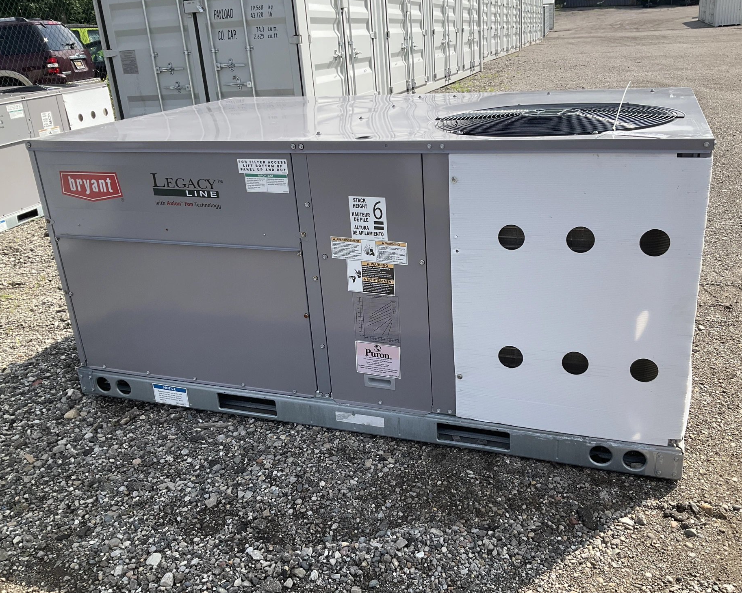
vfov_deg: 47.1
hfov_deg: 57.1
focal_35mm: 31
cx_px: 398
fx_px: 681
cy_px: 301
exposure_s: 1/1342
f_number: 1.8
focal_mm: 3
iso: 25
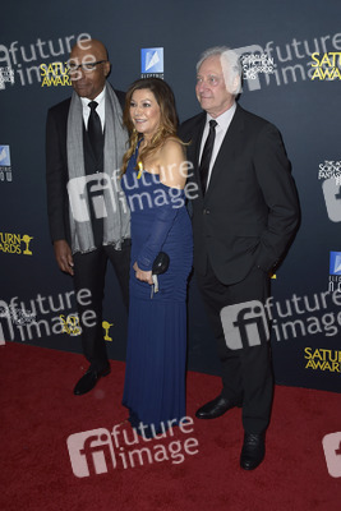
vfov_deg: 65.5
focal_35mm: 28
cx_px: 170
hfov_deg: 46.4
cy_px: 256
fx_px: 397
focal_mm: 28
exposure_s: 1/250
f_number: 6.3
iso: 250
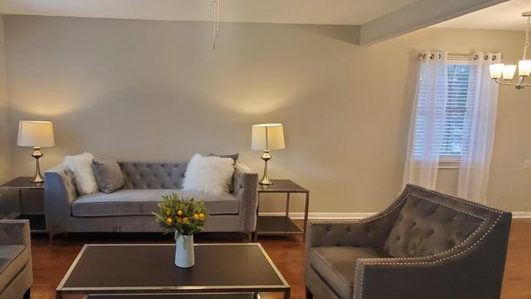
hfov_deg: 76.2
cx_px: 178
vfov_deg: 49.5
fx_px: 324
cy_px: 151
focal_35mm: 23
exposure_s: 1/39
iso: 400
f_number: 2.2
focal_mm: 1.8
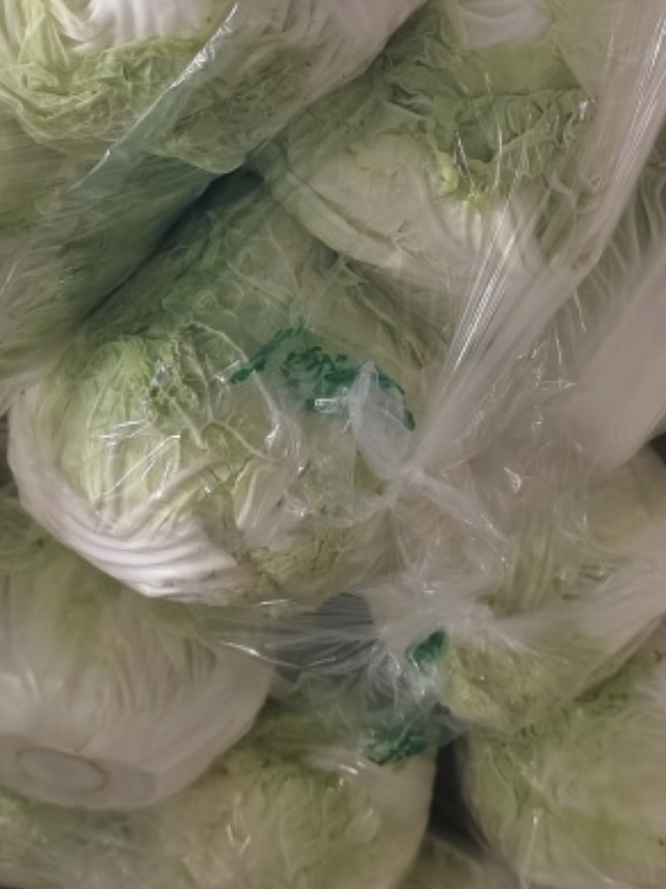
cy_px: 152
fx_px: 1618
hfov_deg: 23.2
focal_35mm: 63
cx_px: 278
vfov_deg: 29.9
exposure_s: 1/50
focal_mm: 5.5
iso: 103
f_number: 1.75
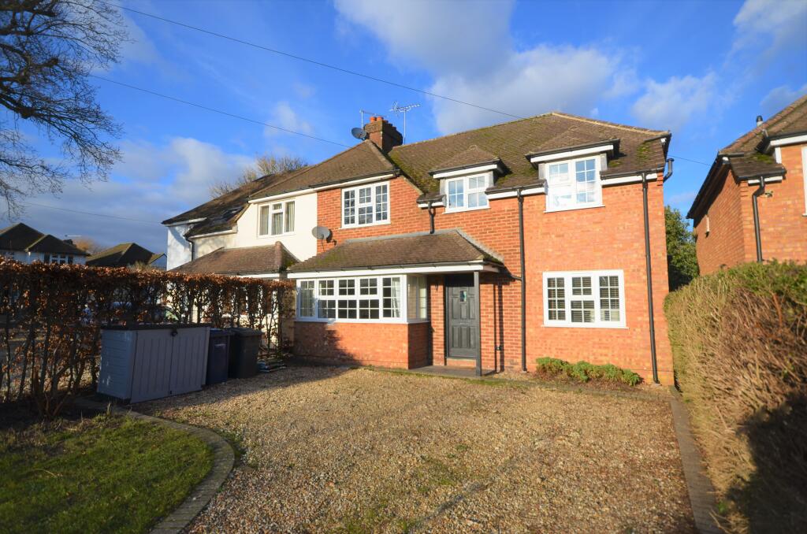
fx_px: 403
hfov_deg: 90.1
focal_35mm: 18
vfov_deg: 67.1
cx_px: 404
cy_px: 267
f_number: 8
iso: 100
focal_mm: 12
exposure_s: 1/250
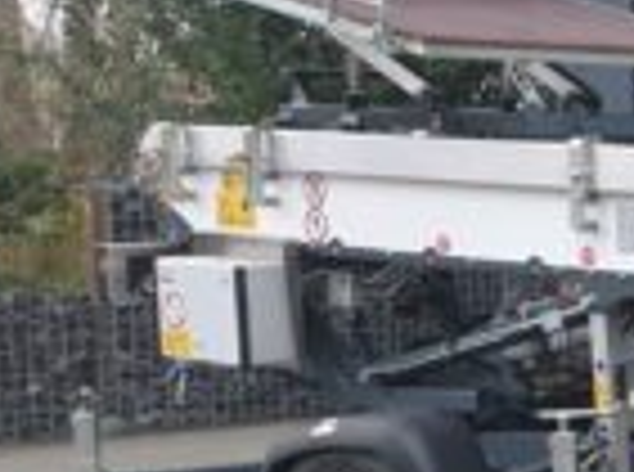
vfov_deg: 13.2
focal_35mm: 111
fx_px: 2028
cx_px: 1147
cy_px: 396
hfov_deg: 15.3
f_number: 2.4
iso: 50
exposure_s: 1/50
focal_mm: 4.3
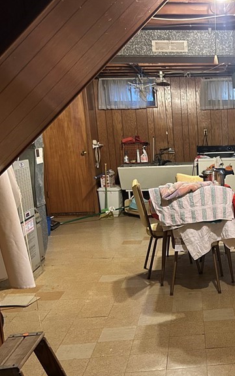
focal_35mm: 49
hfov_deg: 24.8
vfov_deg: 40.6
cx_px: 250
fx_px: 502
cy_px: 248
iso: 500
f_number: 1.5
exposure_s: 1/40
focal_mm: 5.7
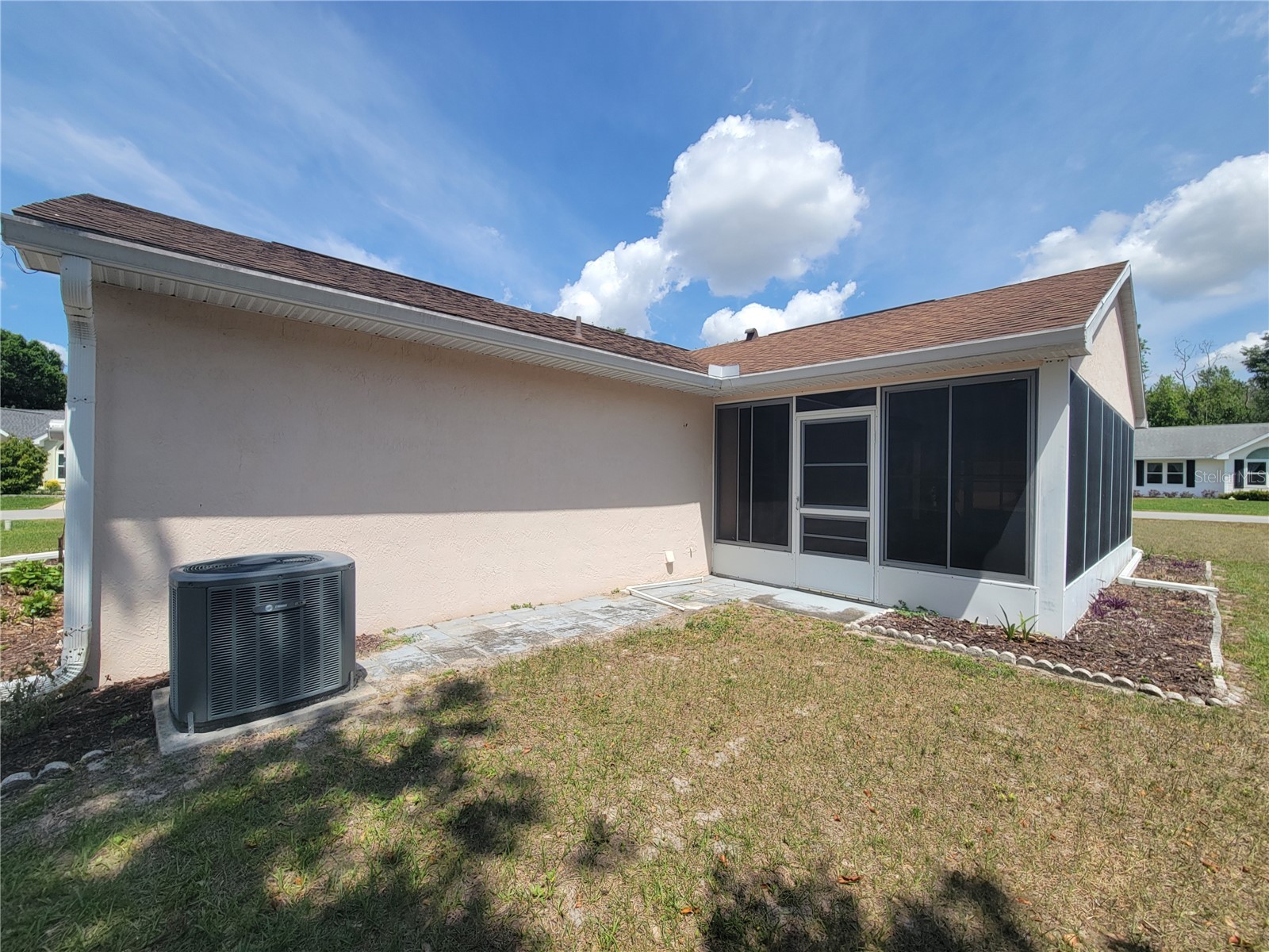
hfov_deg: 106.2
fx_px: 477
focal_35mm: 13
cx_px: 634
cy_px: 476
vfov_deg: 89.9
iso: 50
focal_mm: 2.2
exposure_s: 1/1686
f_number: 2.2
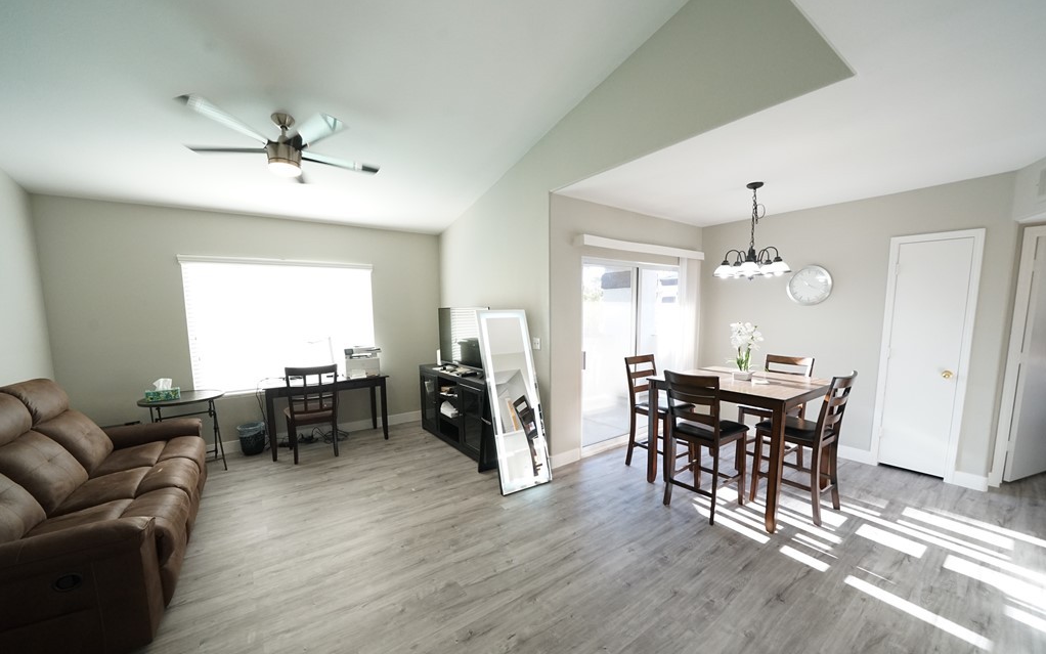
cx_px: 539
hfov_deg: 109.3
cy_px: 353
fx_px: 371
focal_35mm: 13
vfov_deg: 82.7
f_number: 7.1
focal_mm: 12
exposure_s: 1/125
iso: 2000
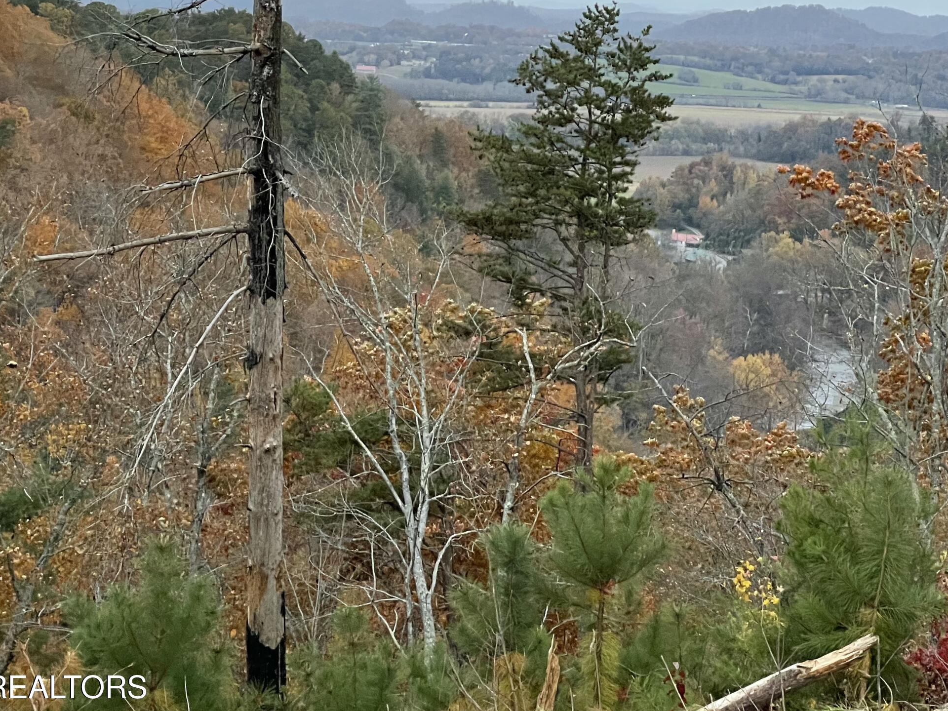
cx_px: 653
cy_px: 183
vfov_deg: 14.7
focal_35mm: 100
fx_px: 2739
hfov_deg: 19.6
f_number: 2.2
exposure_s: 1/104
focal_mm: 7.5
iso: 160
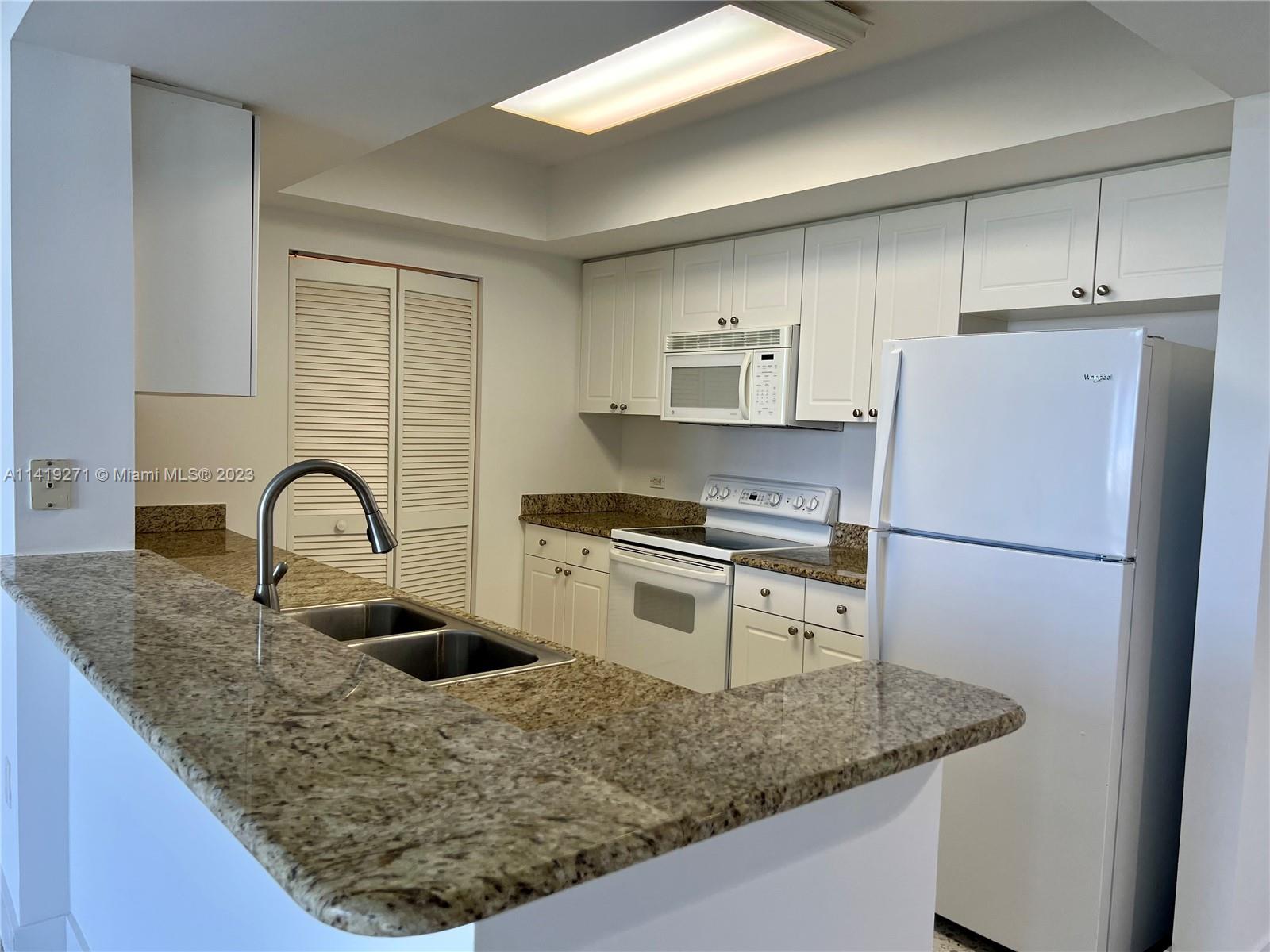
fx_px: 954
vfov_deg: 53.1
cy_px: 476
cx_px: 635
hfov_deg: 67.3
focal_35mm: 26
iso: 64
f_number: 1.5
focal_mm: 5.7
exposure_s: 1/150
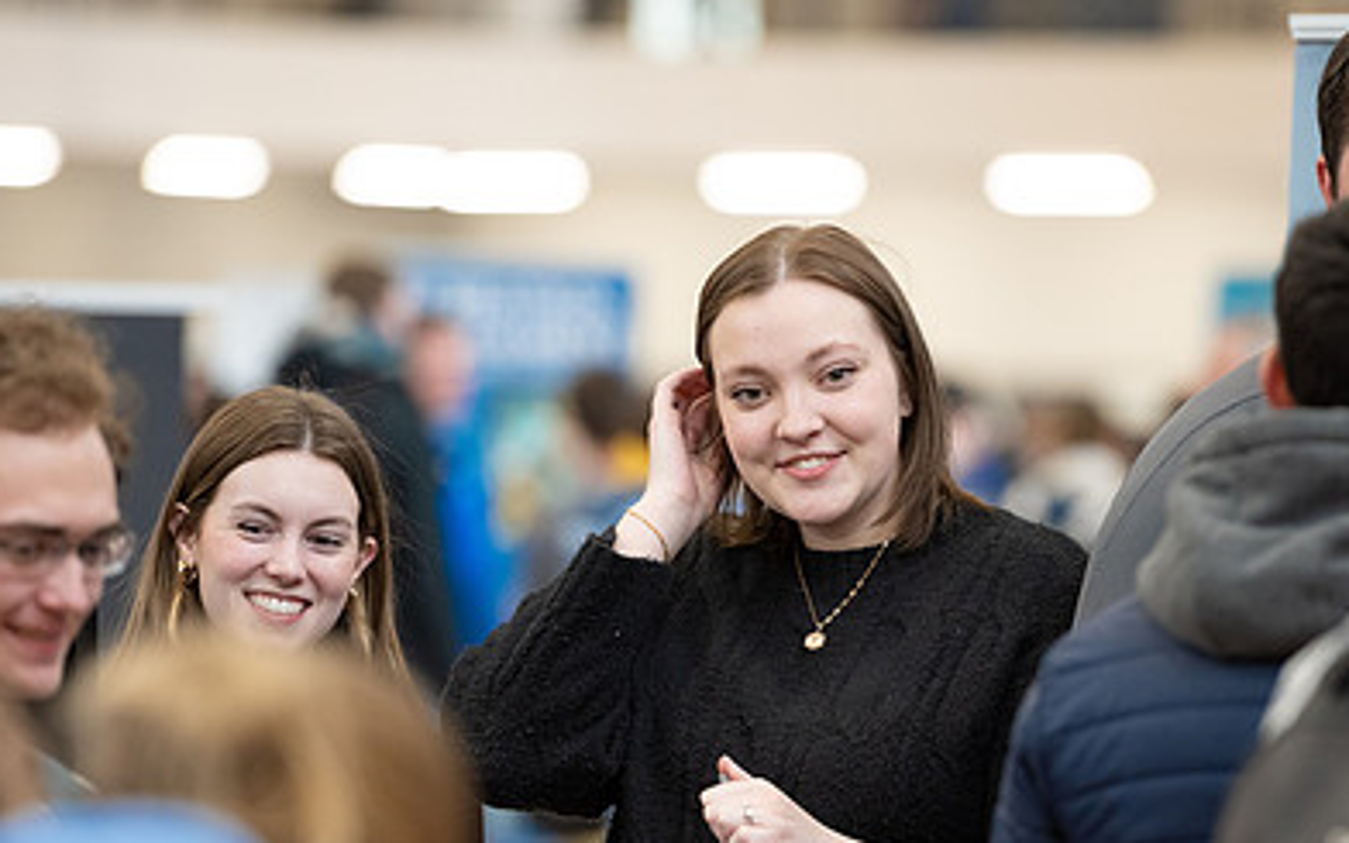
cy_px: 580
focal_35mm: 302
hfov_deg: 7.0
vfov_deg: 4.3
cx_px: 730
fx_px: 11103
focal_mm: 200
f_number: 3.5
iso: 1250
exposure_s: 1/200
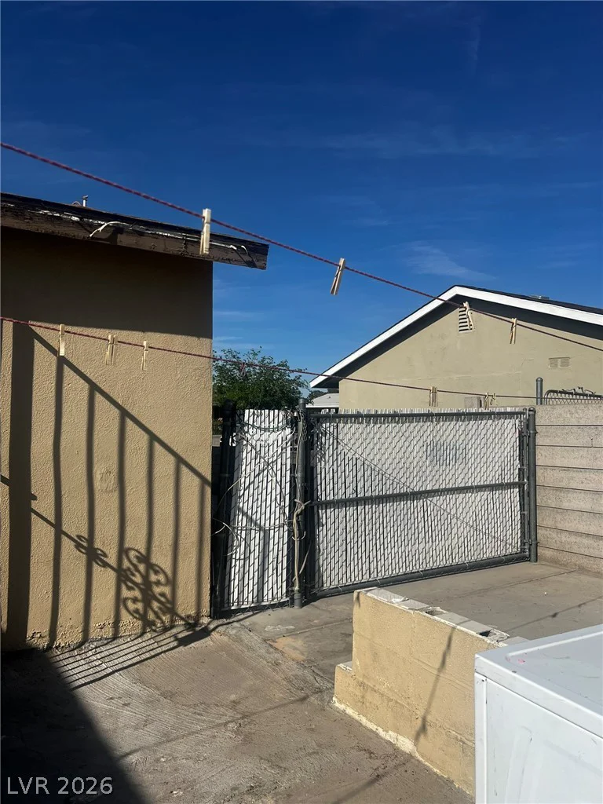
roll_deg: -0.1
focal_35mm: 26
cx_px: 302
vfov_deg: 67.3
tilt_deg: +1.5
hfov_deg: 53.1
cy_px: 402
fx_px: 604
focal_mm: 5.7
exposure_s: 1/9434
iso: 50
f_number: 1.5
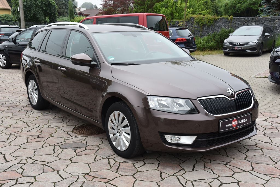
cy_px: 94
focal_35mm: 40
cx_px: 140
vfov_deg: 33.4
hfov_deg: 48.4
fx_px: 311
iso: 500
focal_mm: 40
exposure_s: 1/250
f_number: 8
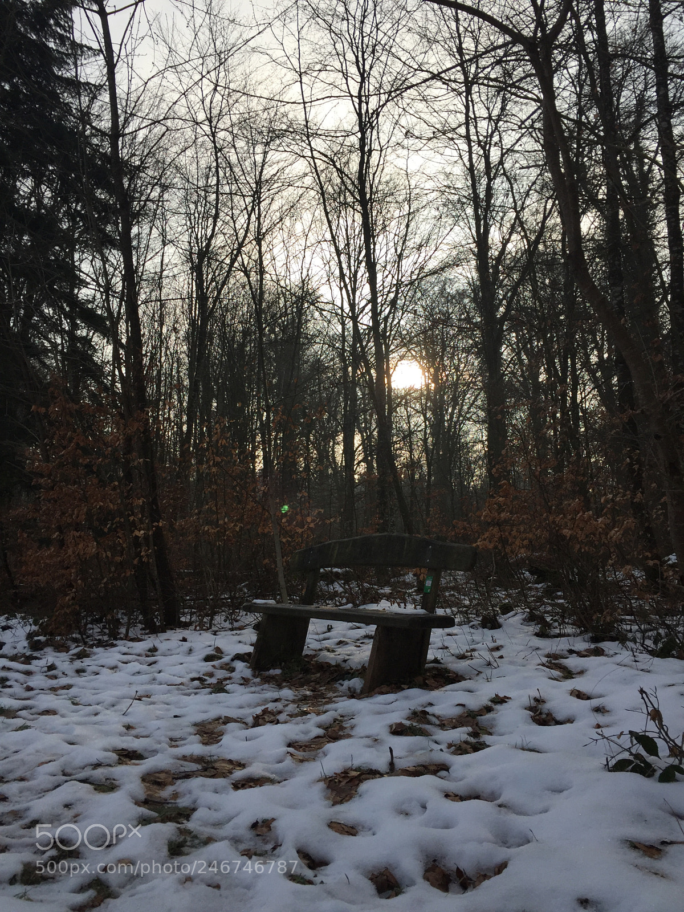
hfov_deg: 48.2
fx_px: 764
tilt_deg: +7.0
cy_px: 456
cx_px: 342
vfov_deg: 61.7
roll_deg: +3.2
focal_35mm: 29
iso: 32
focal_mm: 4.15
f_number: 2.2
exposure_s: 1/1647
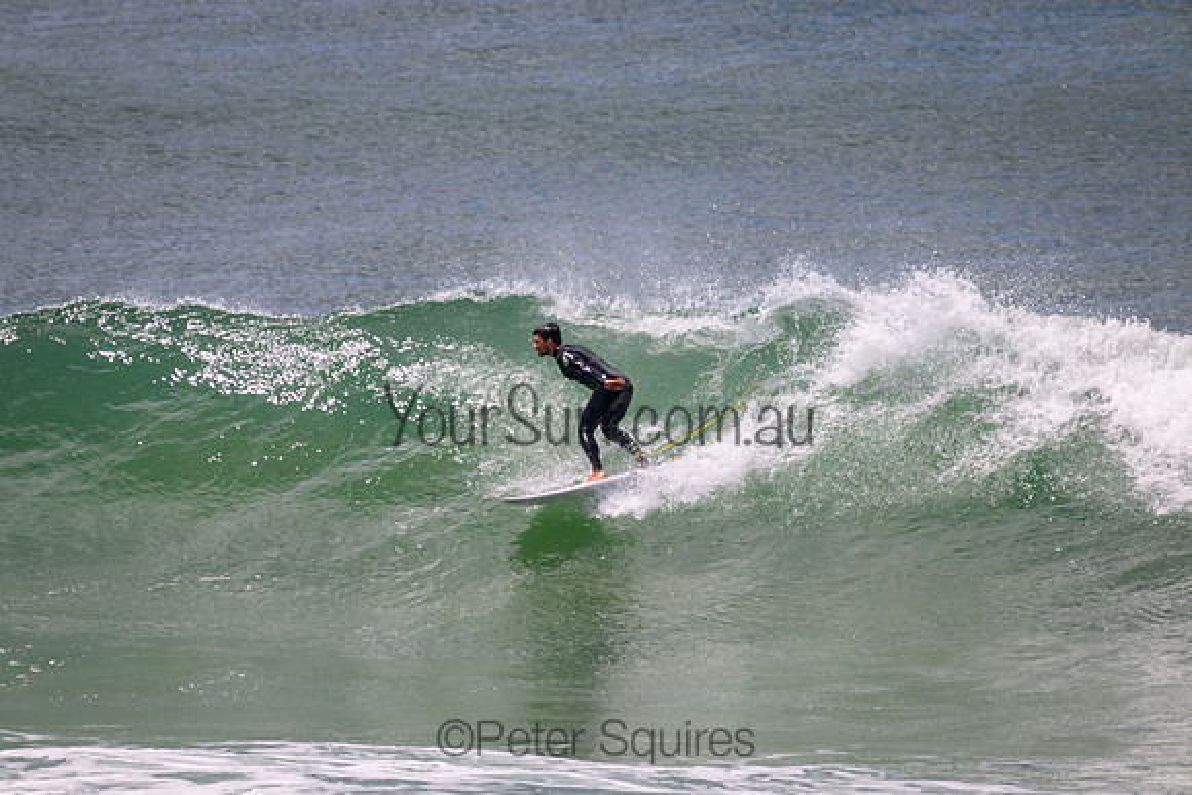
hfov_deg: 2.6
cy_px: 398
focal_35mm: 800
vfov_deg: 1.7
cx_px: 596
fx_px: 26494
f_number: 11
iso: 720
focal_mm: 800
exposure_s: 1/2000
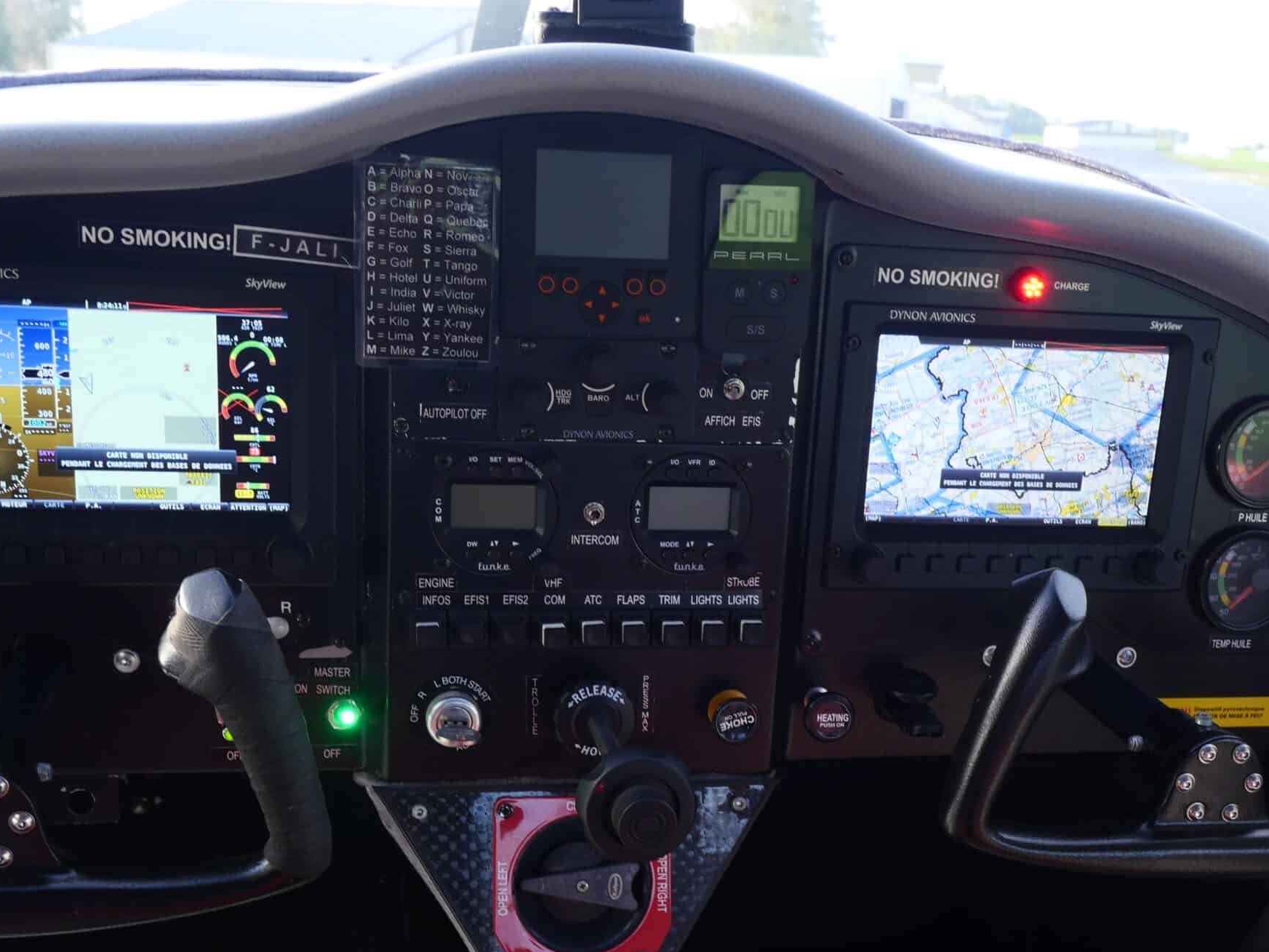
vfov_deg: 32.5
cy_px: 651
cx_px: 712
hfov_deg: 42.9
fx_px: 1613
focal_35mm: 44
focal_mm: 15
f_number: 6.3
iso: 320
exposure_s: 1/60
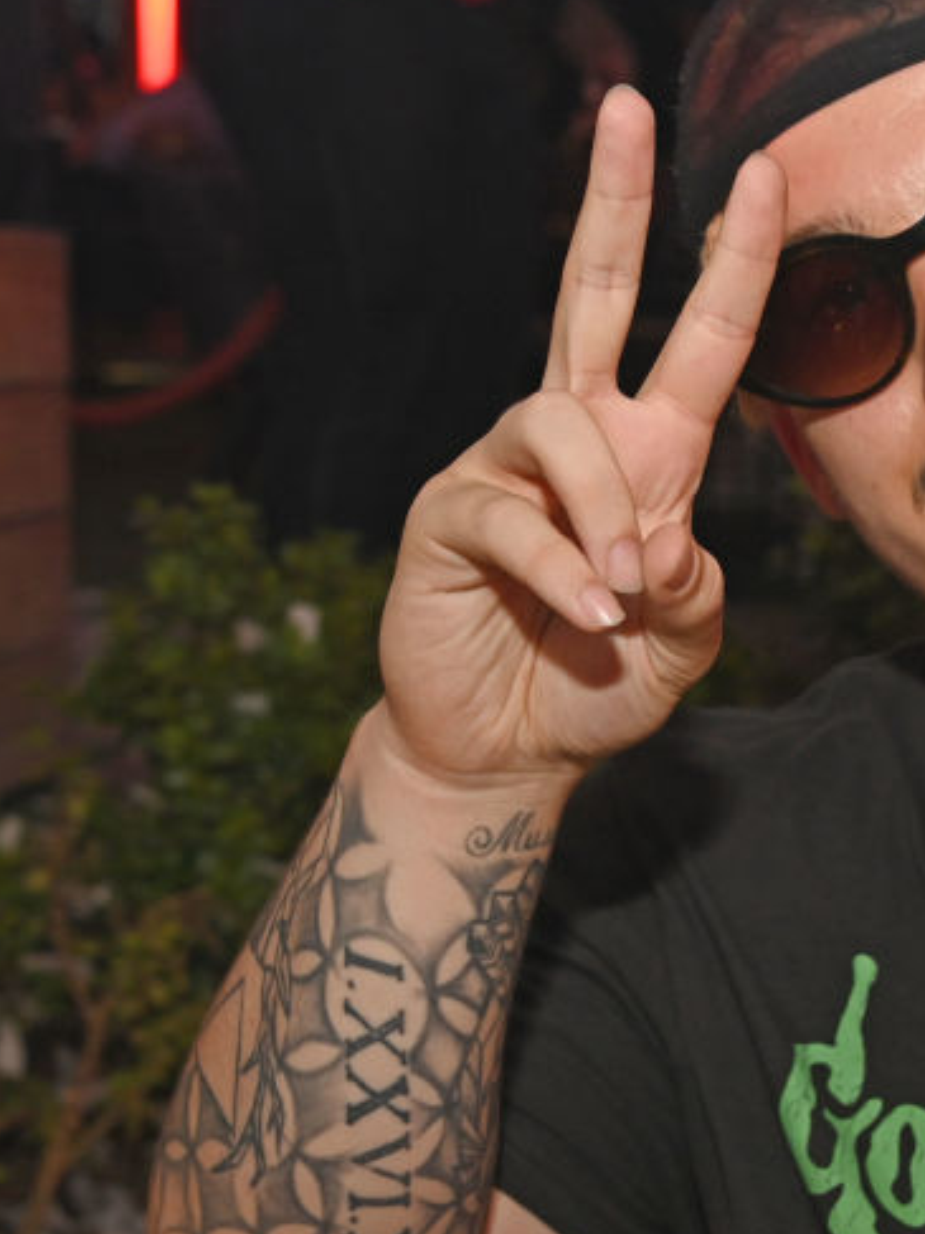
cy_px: 708
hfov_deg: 14.9
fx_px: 3458
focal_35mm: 97
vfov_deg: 20.2
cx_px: 973
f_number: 5.6
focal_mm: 48
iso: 1600
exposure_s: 1/60
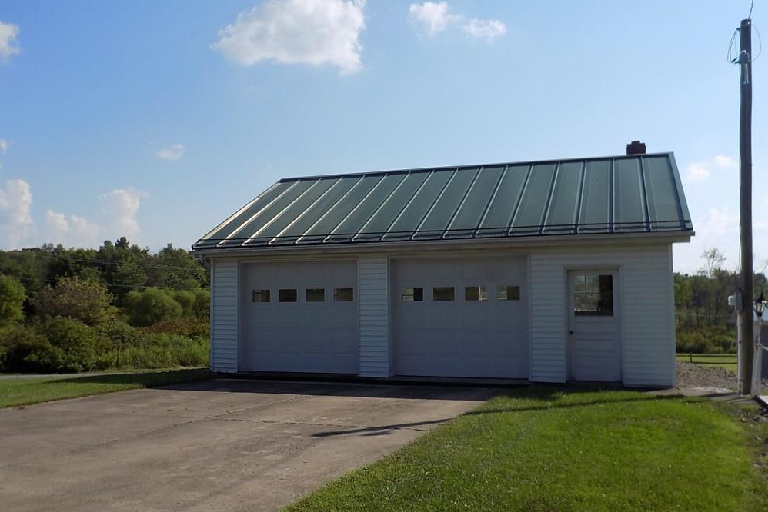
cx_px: 384
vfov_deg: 41.1
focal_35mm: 32
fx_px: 683
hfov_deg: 58.7
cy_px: 259
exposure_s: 1/1250
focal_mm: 5.3
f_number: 3.3
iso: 80
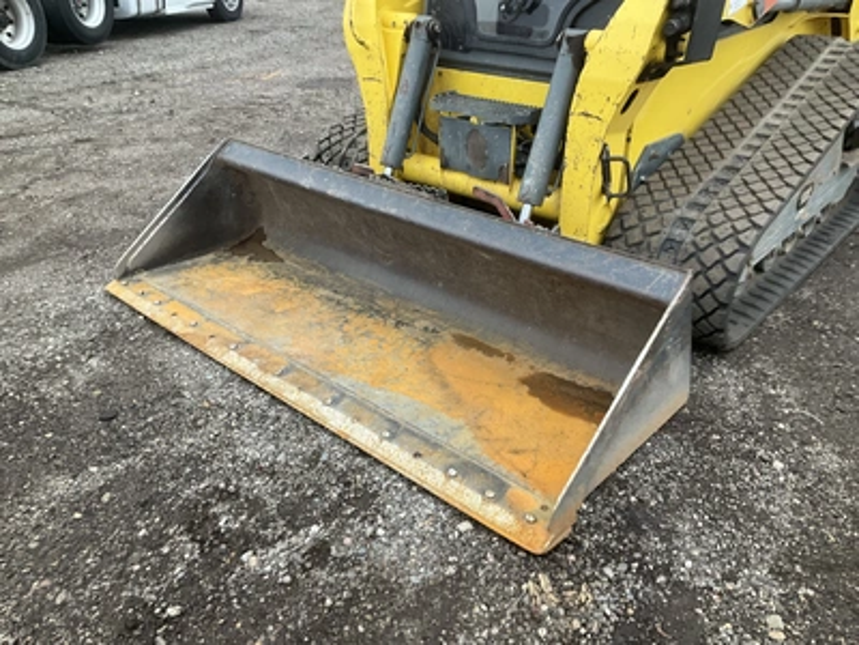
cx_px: 430
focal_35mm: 29
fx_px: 720
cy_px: 322
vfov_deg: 48.2
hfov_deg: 61.7
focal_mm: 3
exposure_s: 1/119
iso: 64
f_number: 1.8
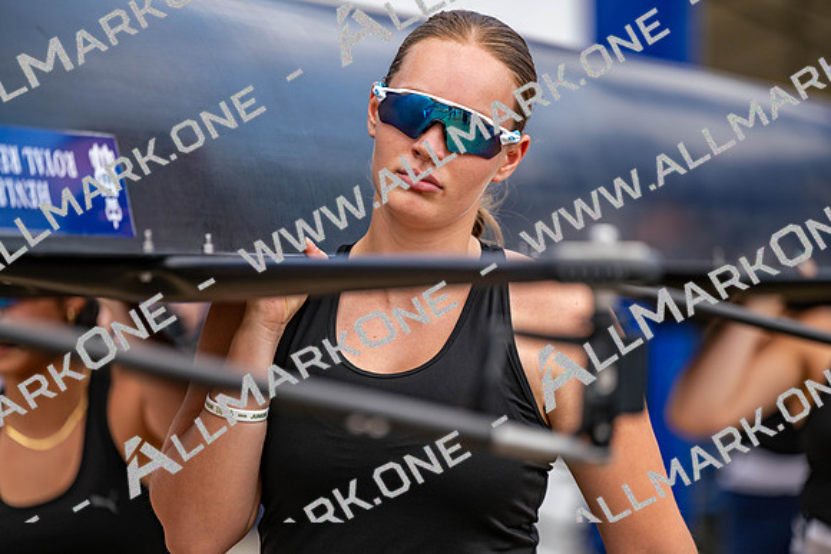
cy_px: 277
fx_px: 4618
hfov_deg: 10.3
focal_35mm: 200
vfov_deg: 6.9
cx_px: 416
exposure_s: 1/2000
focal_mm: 200
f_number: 2.8
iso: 200
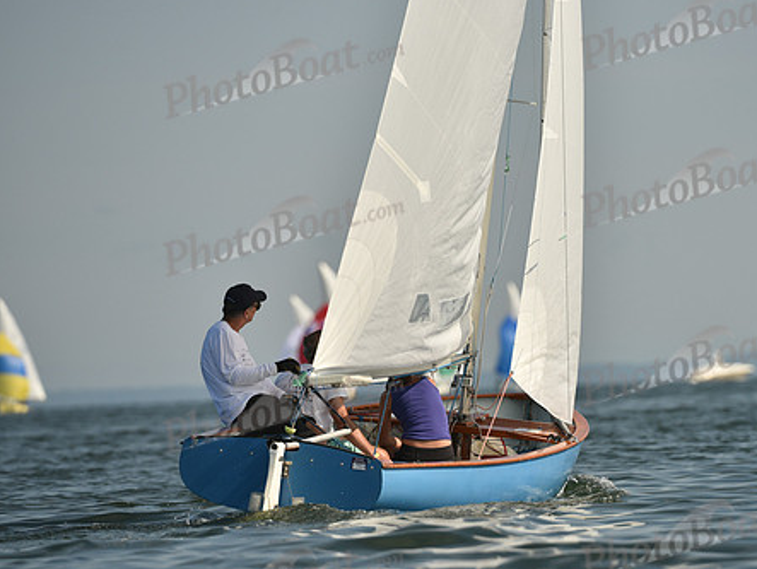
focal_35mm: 478
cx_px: 494
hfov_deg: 4.1
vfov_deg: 3.1
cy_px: 296
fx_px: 10462
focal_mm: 380
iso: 250
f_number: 5.6
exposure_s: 1/2500
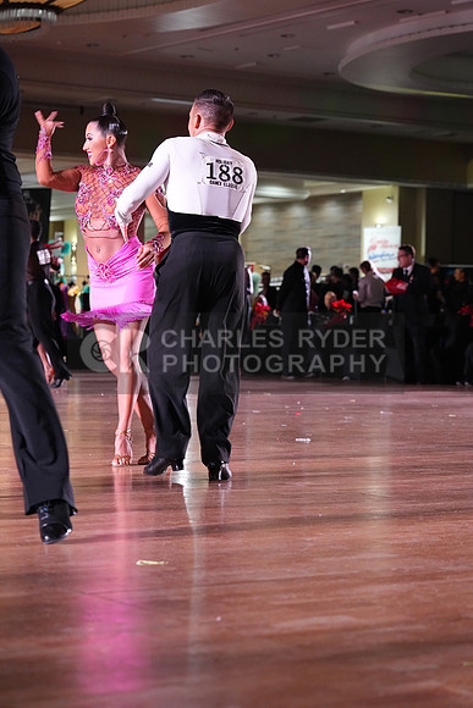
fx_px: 1792
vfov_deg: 22.4
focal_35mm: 91
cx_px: 236
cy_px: 354
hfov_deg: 15.0
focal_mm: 91
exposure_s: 1/200
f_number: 5
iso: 4000
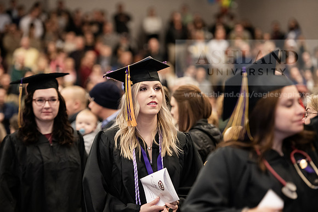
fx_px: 1149
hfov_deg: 15.8
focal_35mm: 130
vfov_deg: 10.6
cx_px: 159
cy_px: 106
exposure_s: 1/200
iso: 2000
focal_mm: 130
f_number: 3.2
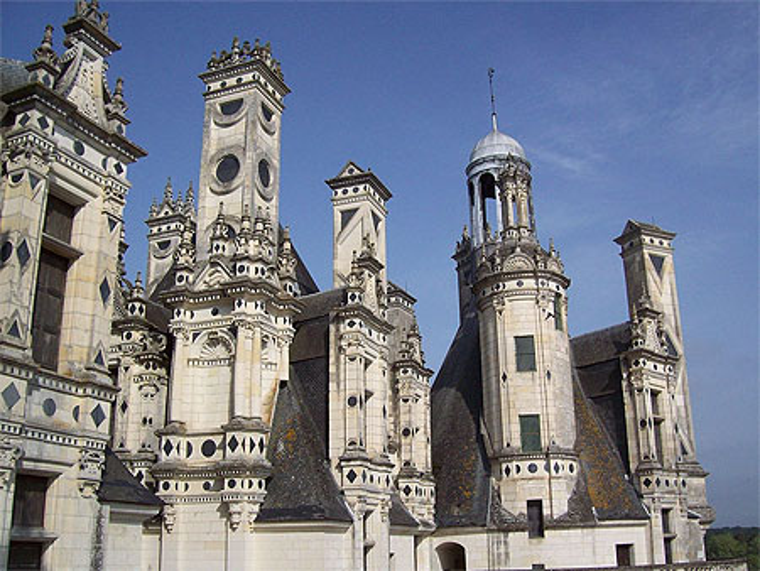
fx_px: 791
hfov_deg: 51.3
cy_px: 286
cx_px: 380
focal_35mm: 36
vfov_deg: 39.7
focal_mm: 6
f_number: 4.8
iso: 80
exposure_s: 1/1078
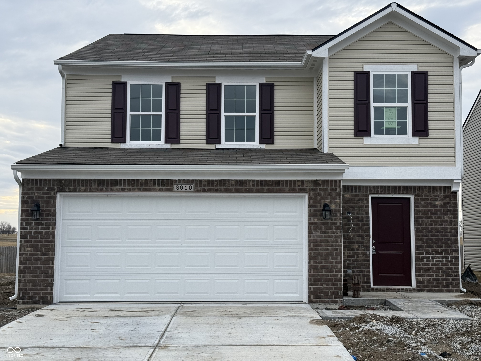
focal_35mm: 48
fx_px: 667
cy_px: 180
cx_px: 240
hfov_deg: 39.7
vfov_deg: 30.3
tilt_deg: +5.0
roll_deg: -0.2
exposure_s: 1/1070
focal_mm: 6.76
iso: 64
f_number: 1.78
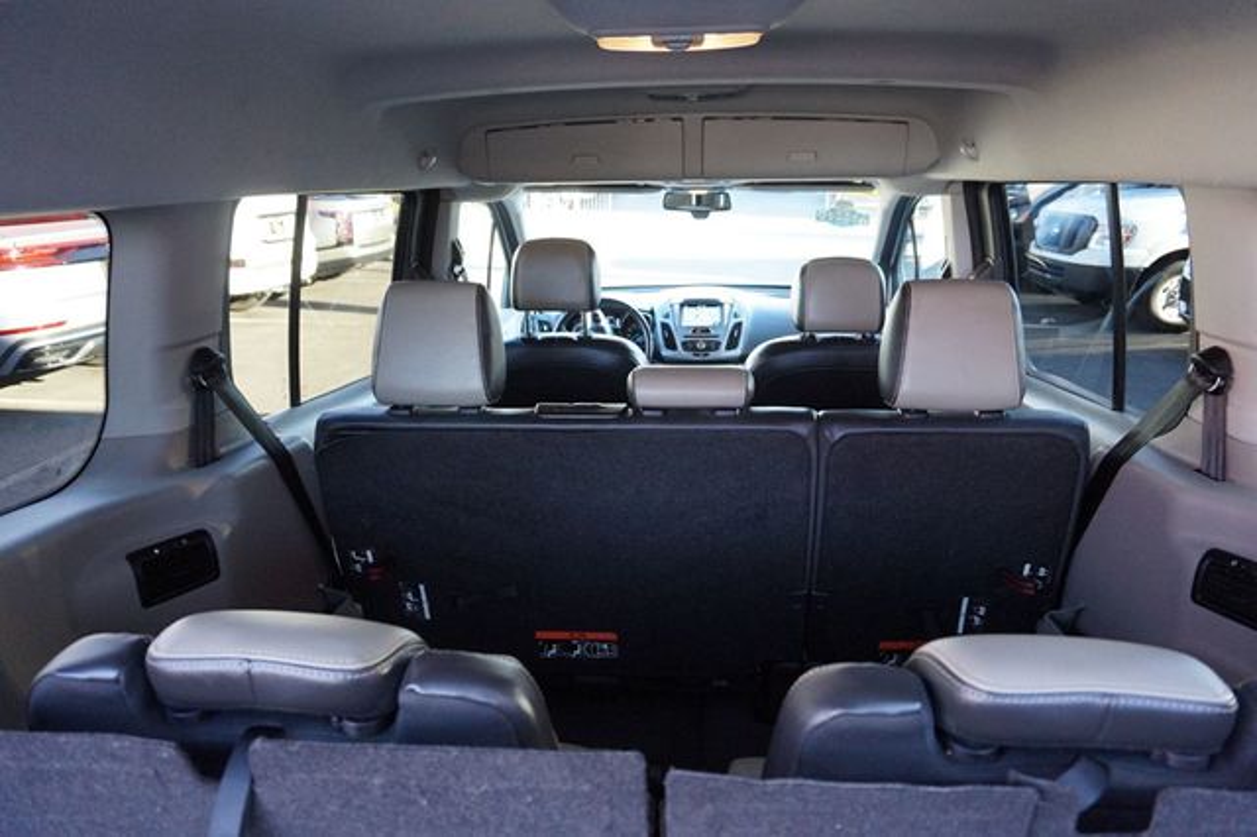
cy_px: 418
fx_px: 838
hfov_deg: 73.8
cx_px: 628
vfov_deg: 53.1
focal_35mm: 24
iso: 1600
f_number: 4
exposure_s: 1/160
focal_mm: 16
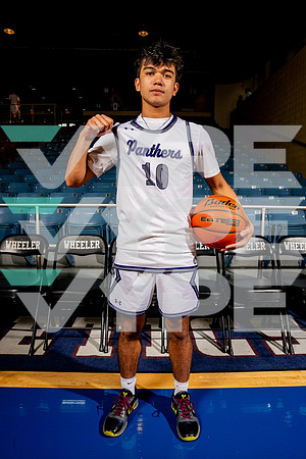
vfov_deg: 73.7
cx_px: 153
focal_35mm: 24
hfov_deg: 53.1
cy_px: 230
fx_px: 306
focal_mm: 24
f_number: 7.1
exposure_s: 1/125
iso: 250
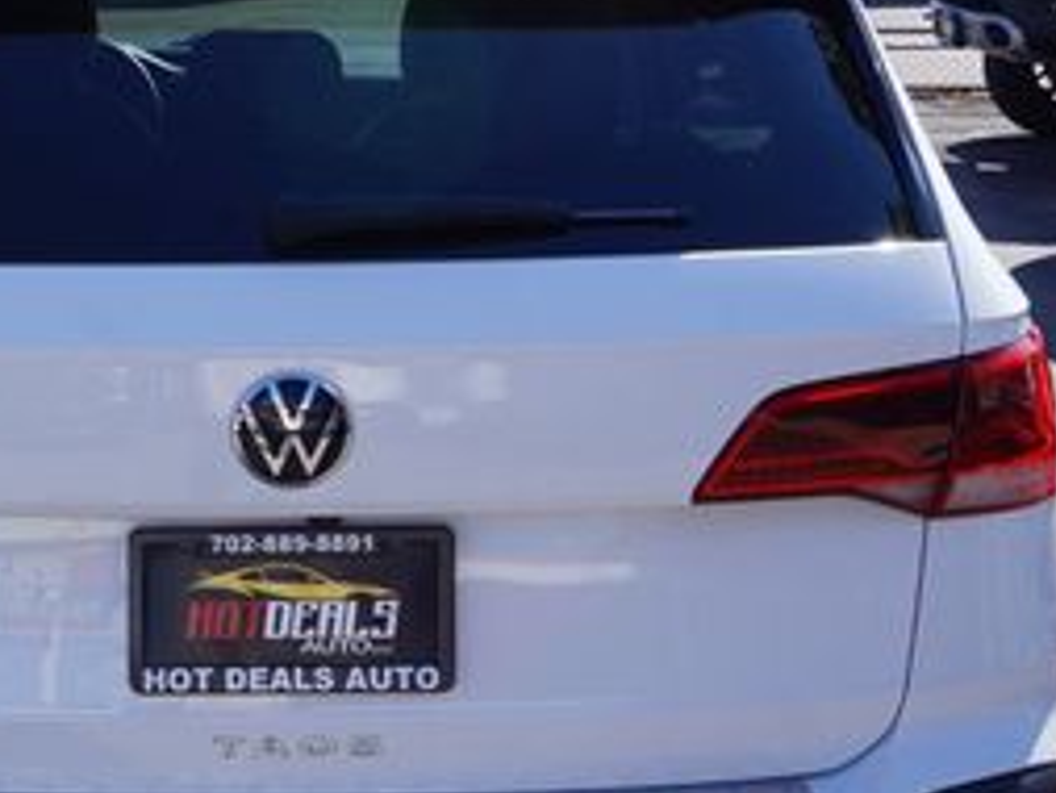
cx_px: 146
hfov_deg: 26.0
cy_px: 522
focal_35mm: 73
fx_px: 2228
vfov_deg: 20.1
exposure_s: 1/80
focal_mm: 20
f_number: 11
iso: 100
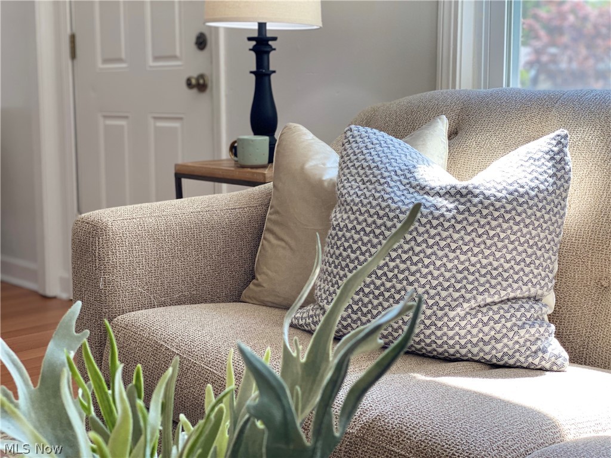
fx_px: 918
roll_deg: -0.3
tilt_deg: -8.5
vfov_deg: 28.0
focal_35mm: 52
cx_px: 306
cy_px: 229
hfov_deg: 36.8
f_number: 2
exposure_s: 1/122
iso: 50
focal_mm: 6
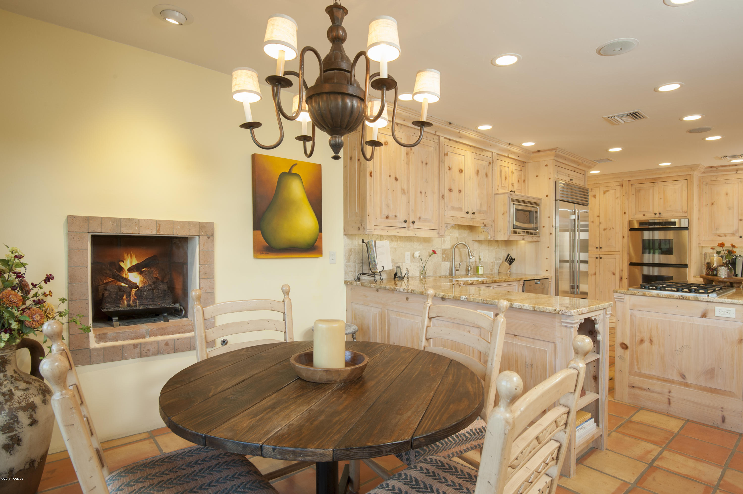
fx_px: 392
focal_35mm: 19
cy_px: 247
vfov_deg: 64.5
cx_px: 372
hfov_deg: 86.9
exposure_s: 1/10
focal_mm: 19
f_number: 10
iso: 400
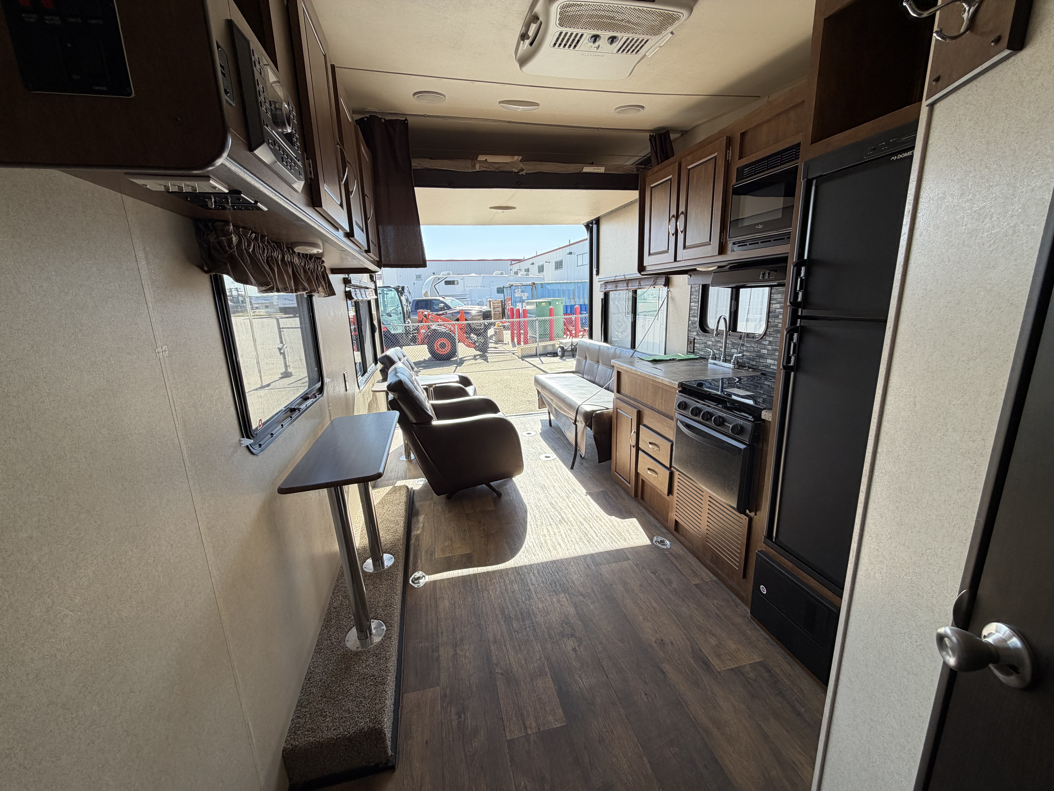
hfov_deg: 102.1
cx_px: 527
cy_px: 396
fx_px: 426
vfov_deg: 85.7
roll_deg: +1.7
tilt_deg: -13.4
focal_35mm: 14
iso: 40
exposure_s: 1/217
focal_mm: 2.22
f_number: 2.2
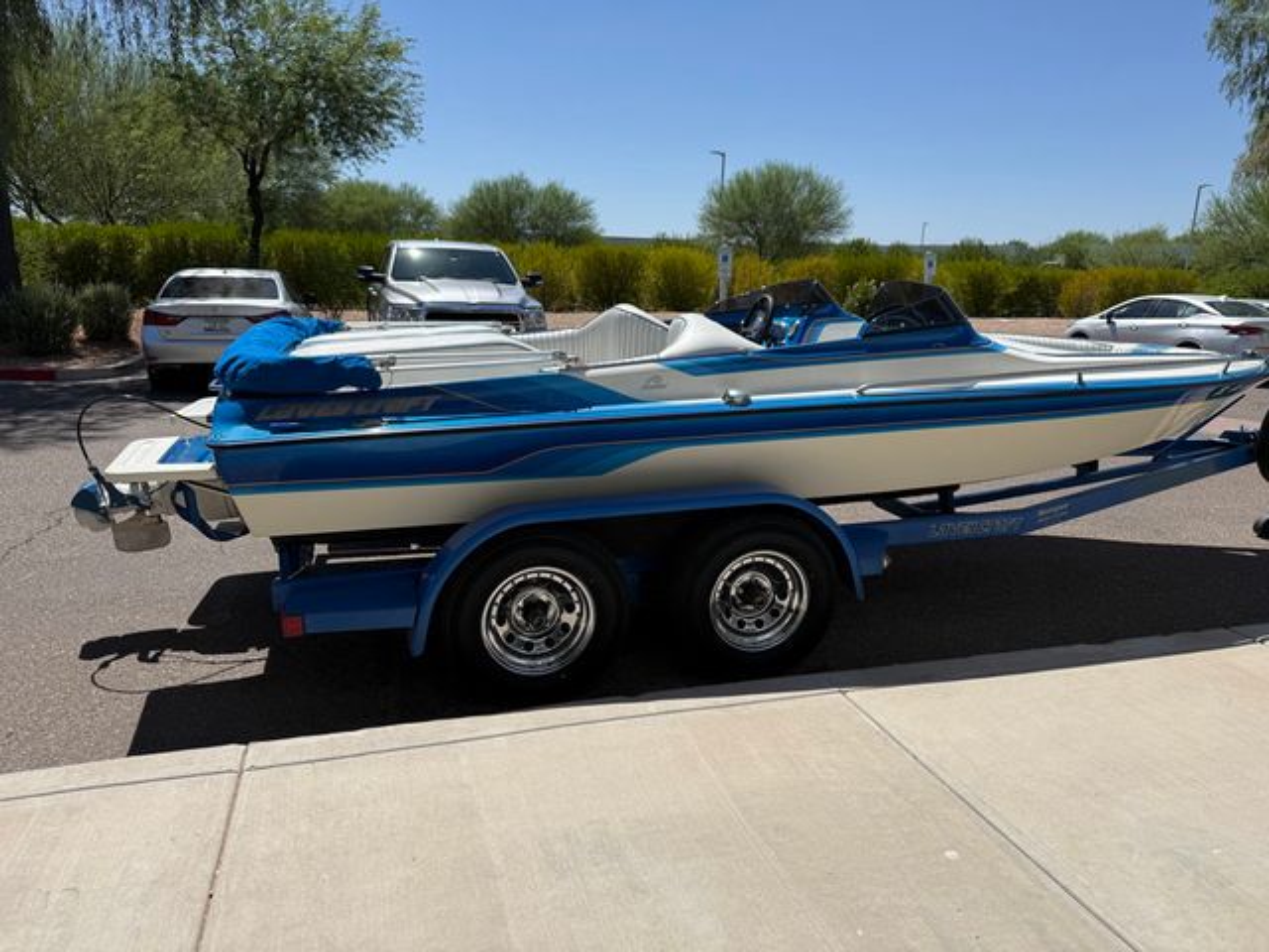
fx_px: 880
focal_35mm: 24
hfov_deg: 71.6
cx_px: 634
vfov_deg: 56.8
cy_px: 476
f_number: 1.78
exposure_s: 1/5319
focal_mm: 6.76
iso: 80
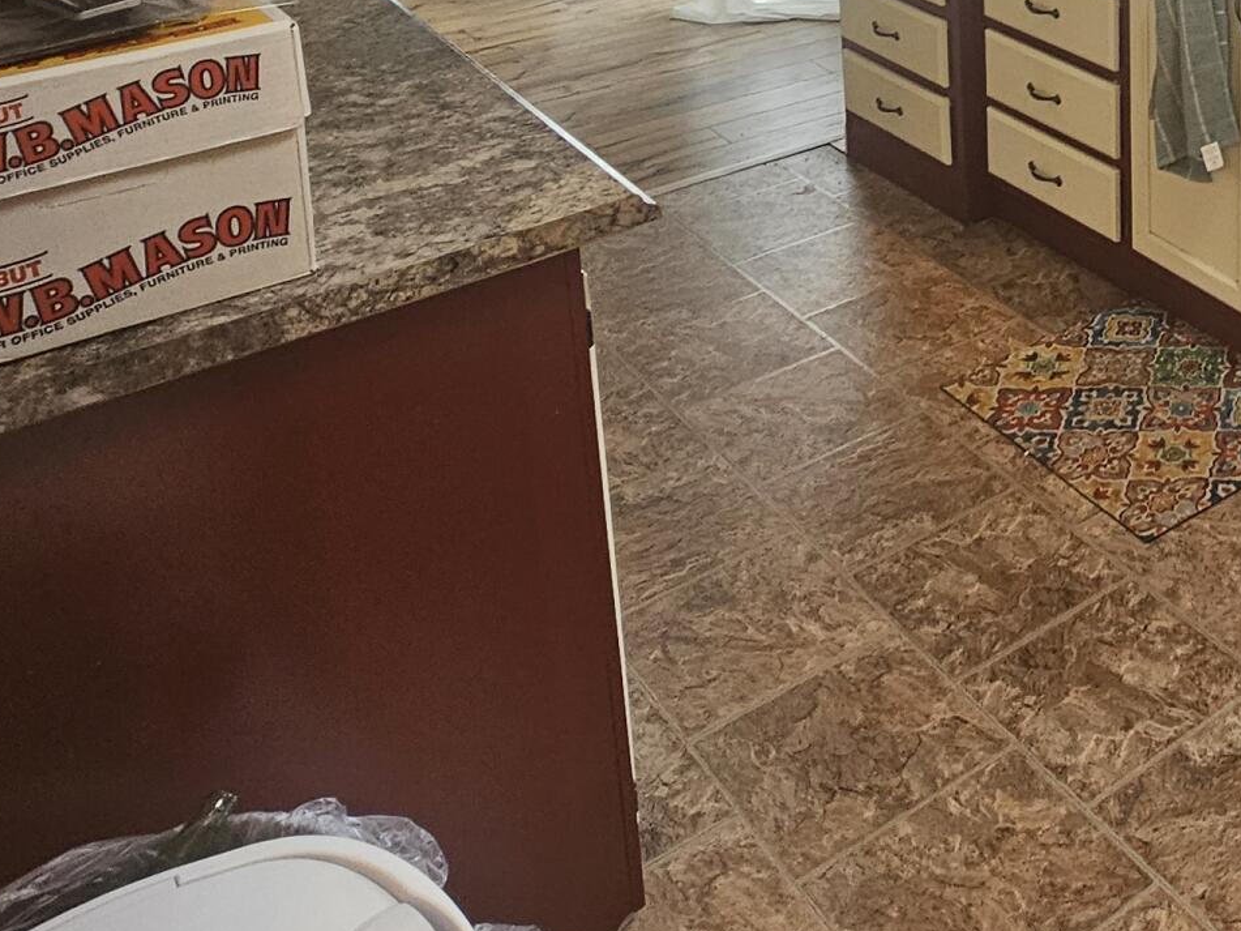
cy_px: -217
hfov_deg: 37.9
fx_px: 1470
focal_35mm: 41
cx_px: 1374
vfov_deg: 29.6
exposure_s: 1/60
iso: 100
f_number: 2.2
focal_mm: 2.2
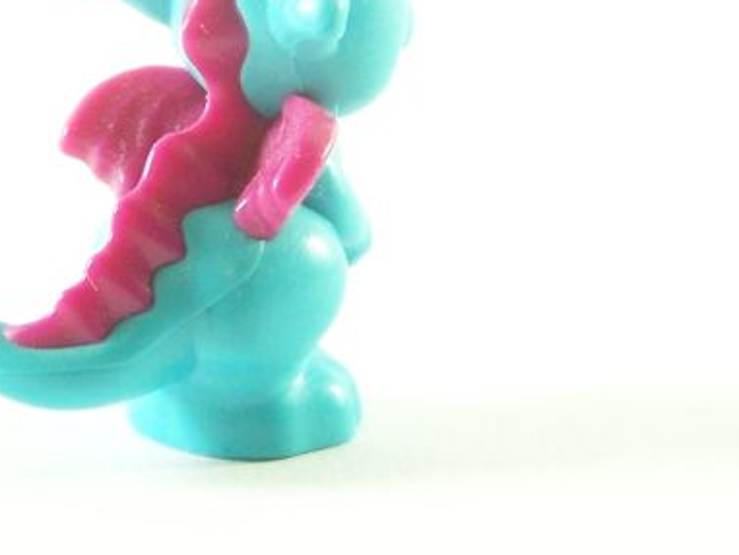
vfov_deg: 5.3
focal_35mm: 282
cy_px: 136
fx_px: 6022
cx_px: 266
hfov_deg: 7.0
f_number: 3.2
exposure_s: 1/30
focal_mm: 17.5
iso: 200
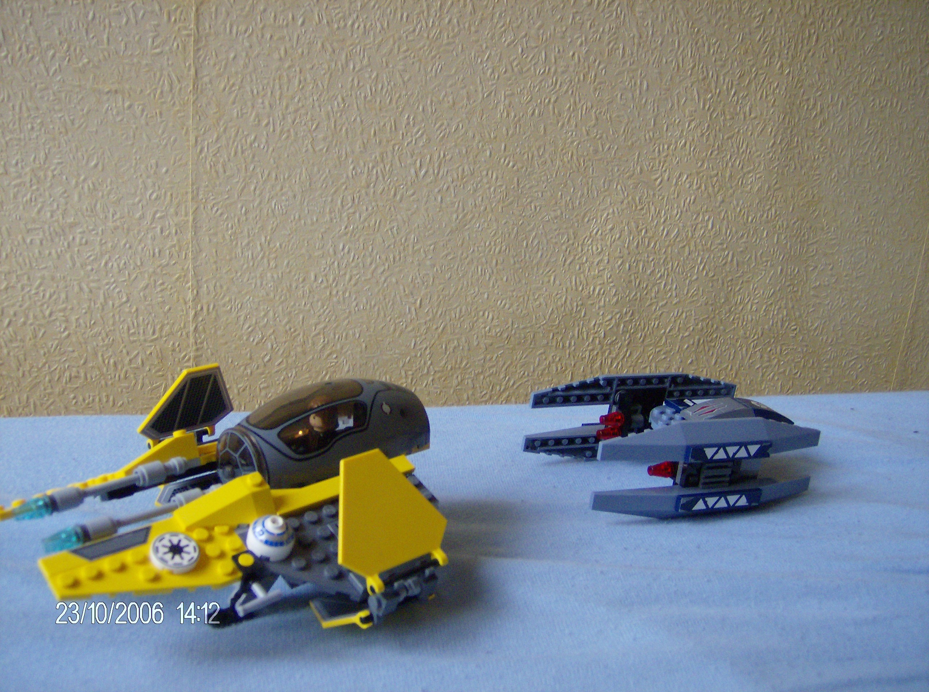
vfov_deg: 39.5
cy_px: 346
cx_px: 464
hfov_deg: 51.5
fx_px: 964
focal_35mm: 36
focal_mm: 6
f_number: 2.8
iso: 164
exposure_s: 1/64
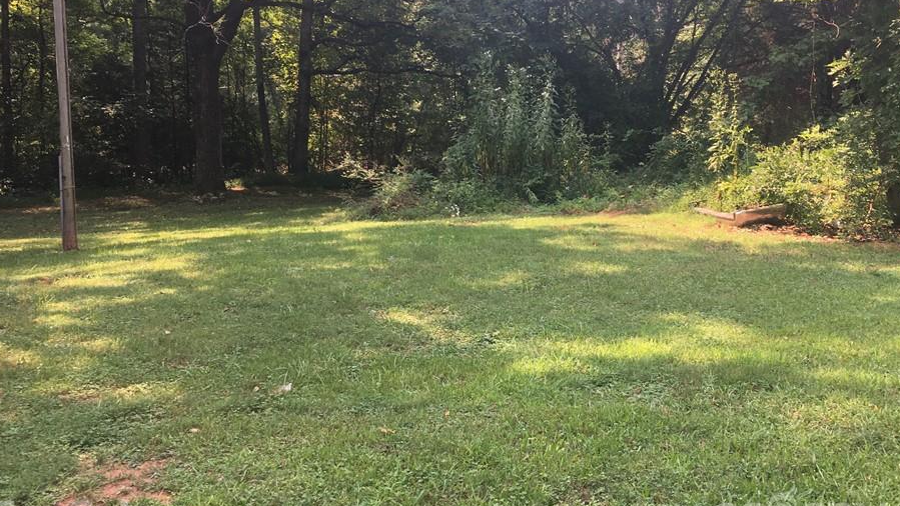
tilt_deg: -6.1
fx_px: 859
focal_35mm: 36
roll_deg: -0.2
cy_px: 182
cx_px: 497
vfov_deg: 32.7
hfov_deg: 55.2
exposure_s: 1/172
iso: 25
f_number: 2.2
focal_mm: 4.15
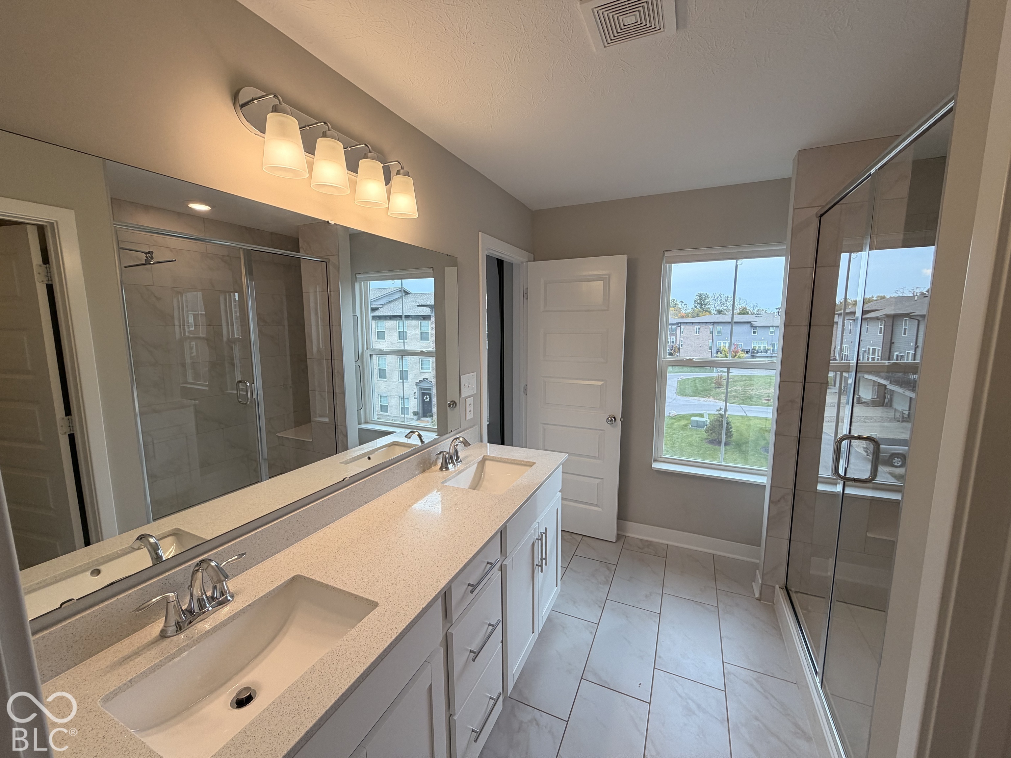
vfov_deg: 85.7
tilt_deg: -7.6
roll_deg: +0.8
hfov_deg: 102.1
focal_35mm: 14
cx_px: 506
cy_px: 379
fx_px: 409
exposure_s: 1/136
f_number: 2.2
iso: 64
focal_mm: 2.22
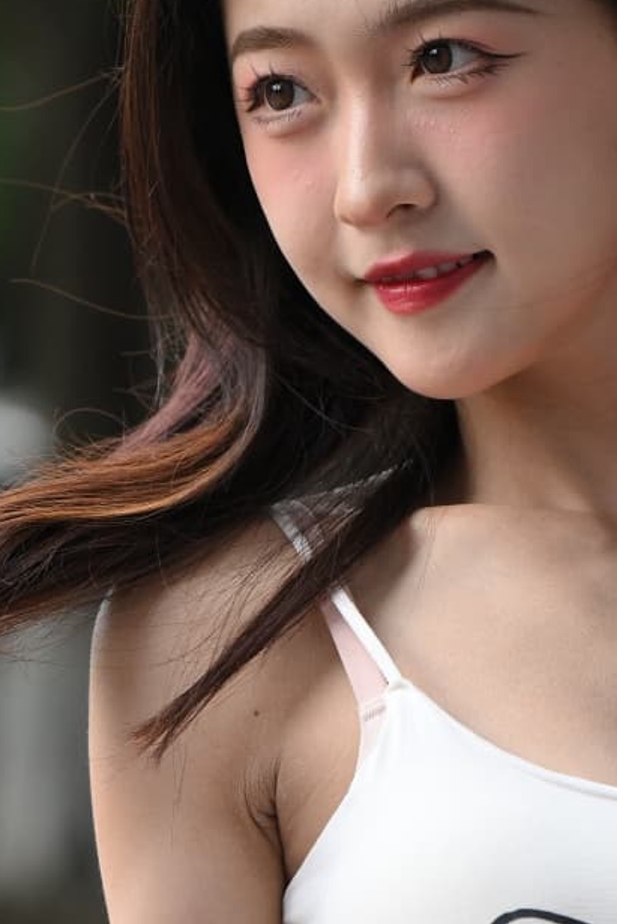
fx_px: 9763
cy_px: 620
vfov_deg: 5.4
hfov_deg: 3.6
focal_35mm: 380
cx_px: 365
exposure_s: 1/640
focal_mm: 130
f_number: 4.5
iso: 900
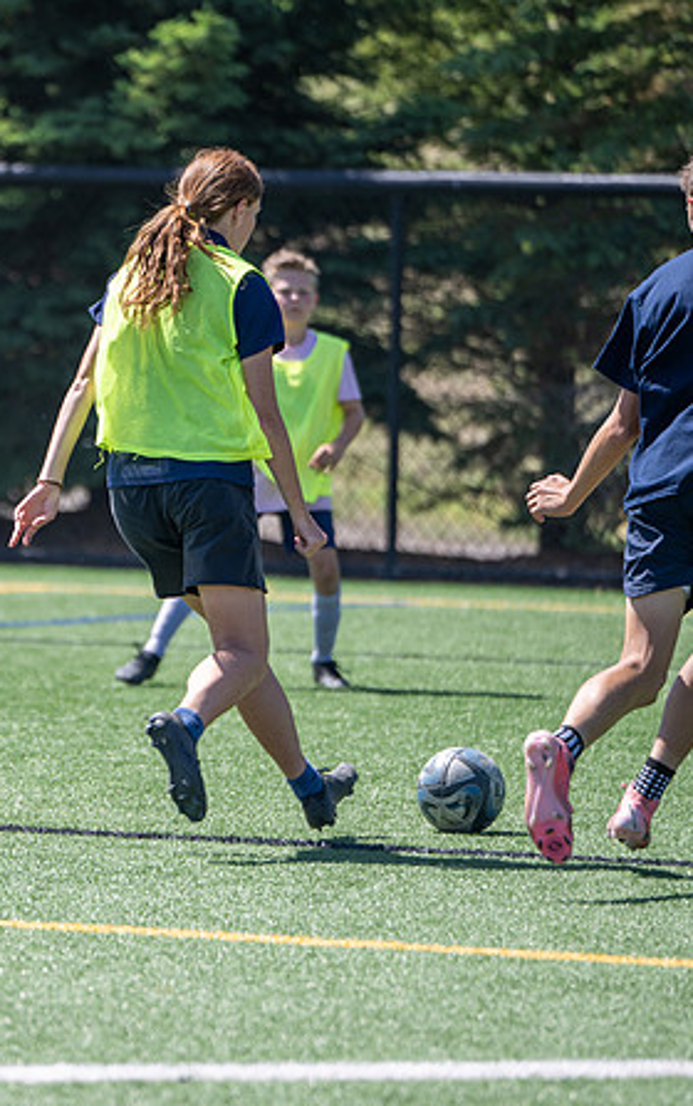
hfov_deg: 4.9
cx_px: 47
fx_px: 8055
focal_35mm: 267
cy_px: 564
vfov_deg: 7.9
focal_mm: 165
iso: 50
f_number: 2.8
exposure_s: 1/800
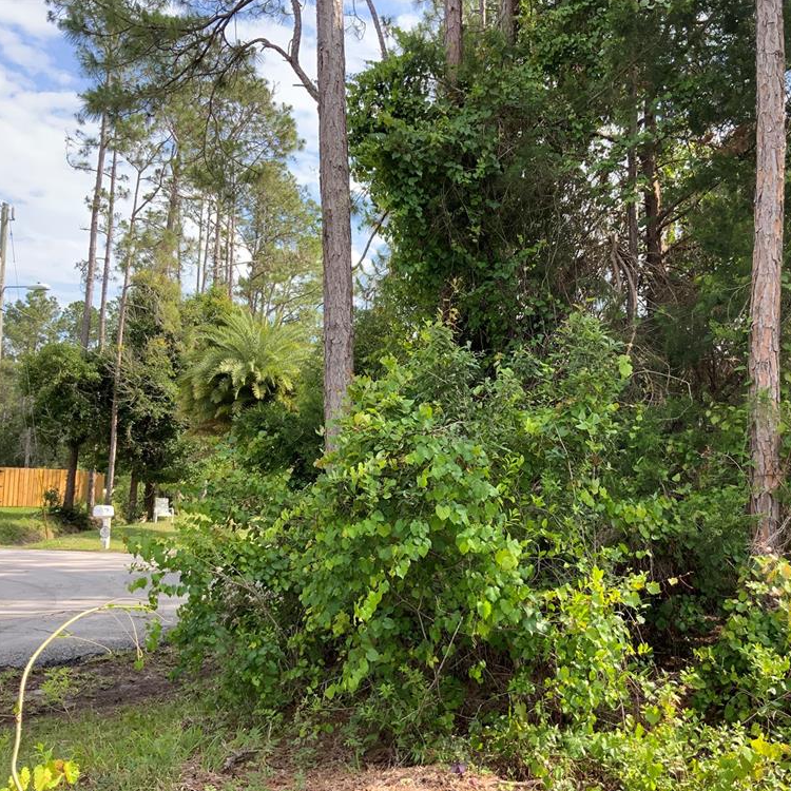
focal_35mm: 35
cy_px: 402
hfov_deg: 47.0
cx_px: 468
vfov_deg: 47.2
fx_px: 905
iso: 16
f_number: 1.8
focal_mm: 3
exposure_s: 1/457
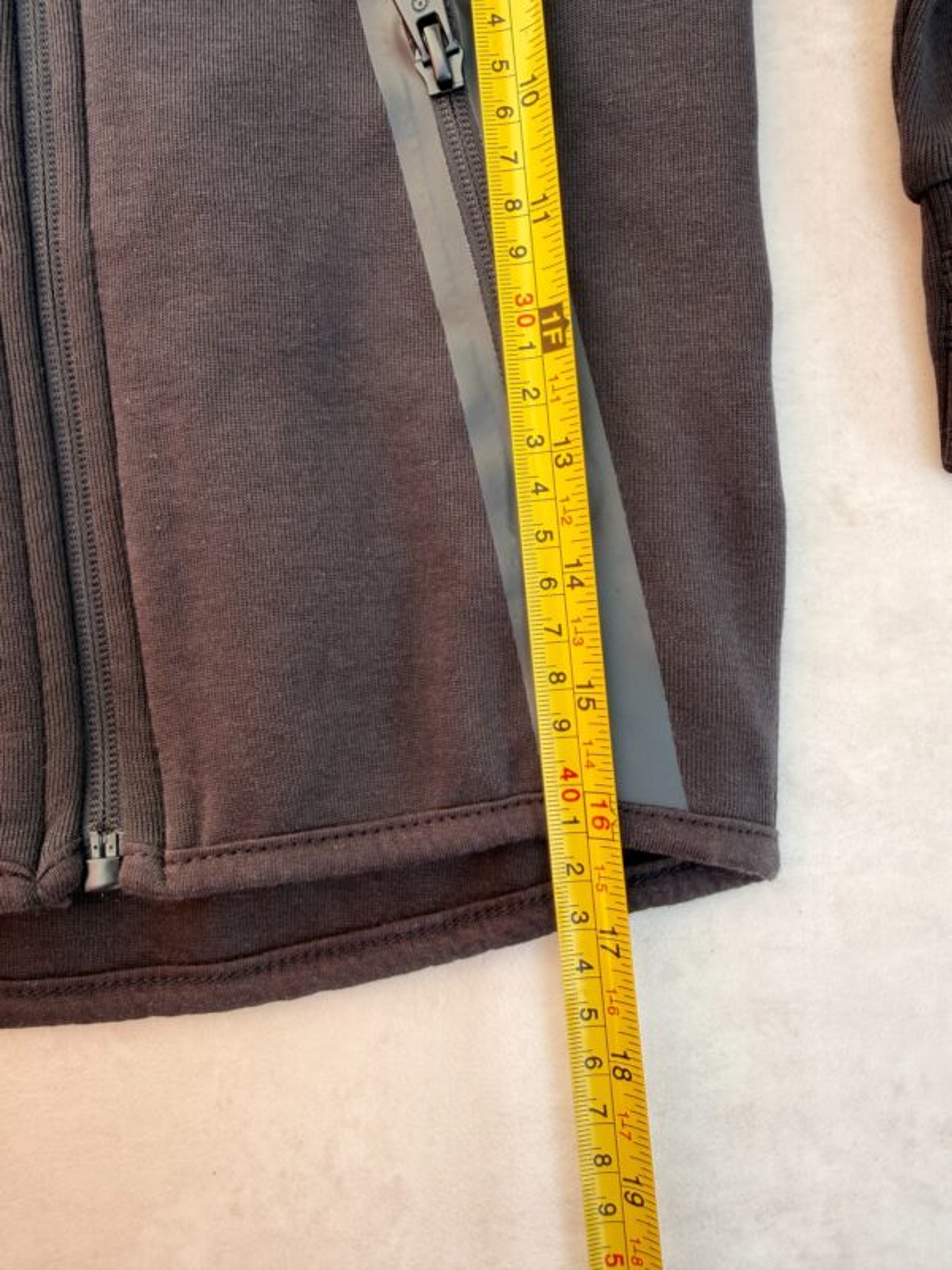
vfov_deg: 71.6
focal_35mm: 24
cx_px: 476
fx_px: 880
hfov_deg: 56.8
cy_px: 635
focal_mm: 2.22
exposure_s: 1/121
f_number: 2.2
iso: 80
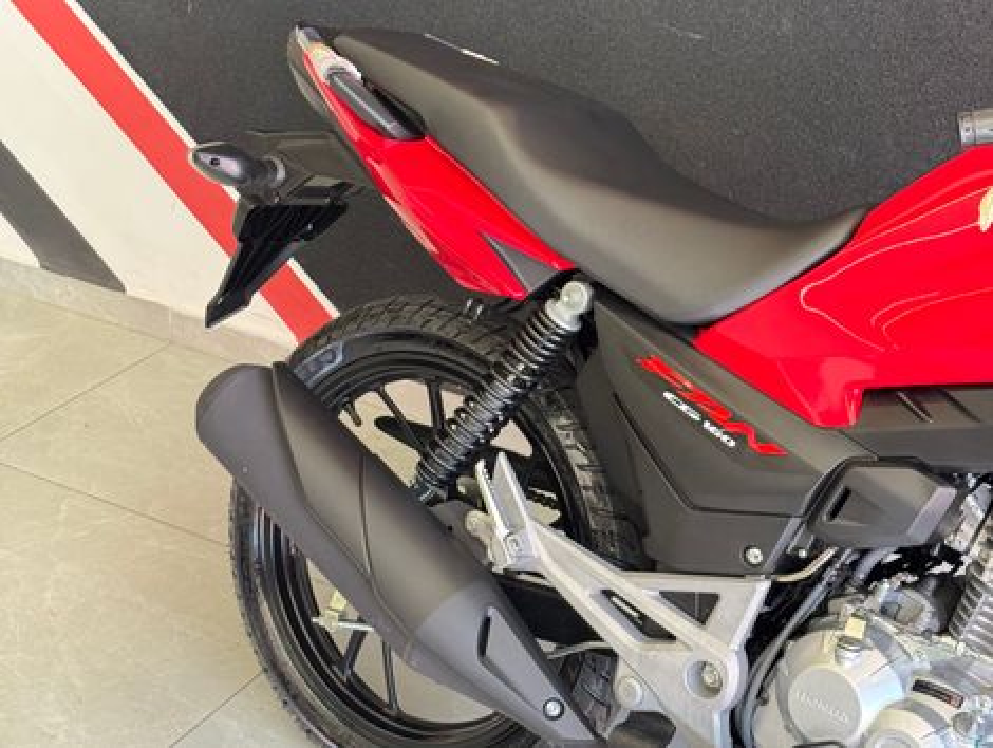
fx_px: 1379
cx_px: 496
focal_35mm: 48
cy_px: 374
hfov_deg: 39.6
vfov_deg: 30.3
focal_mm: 6.76
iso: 160
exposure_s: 1/60
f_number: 1.78
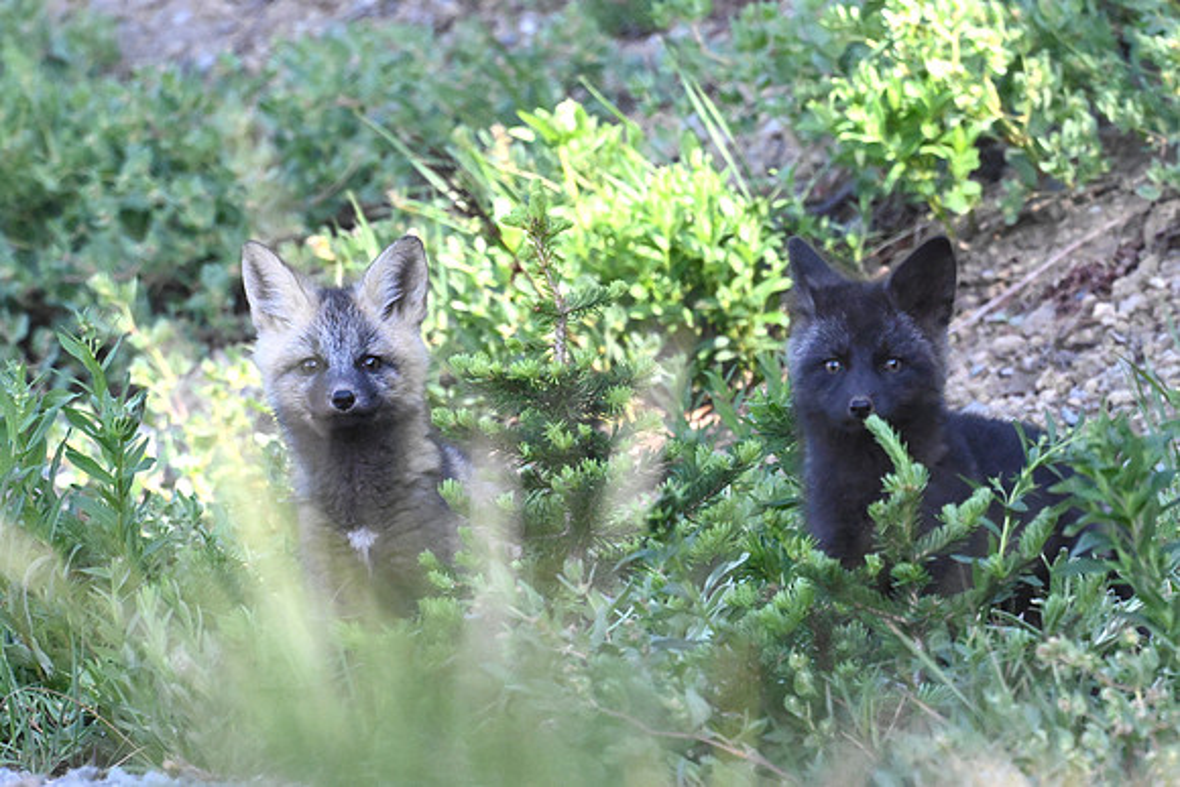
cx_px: 590
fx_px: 39341
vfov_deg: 1.1
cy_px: 394
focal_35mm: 1200
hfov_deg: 1.7
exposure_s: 1/500
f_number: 13
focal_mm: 1200
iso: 6400
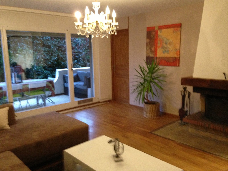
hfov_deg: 55.4
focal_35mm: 33
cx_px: 114
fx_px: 217
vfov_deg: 42.9
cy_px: 86
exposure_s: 1/15
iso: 400
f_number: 2.4
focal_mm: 4.13
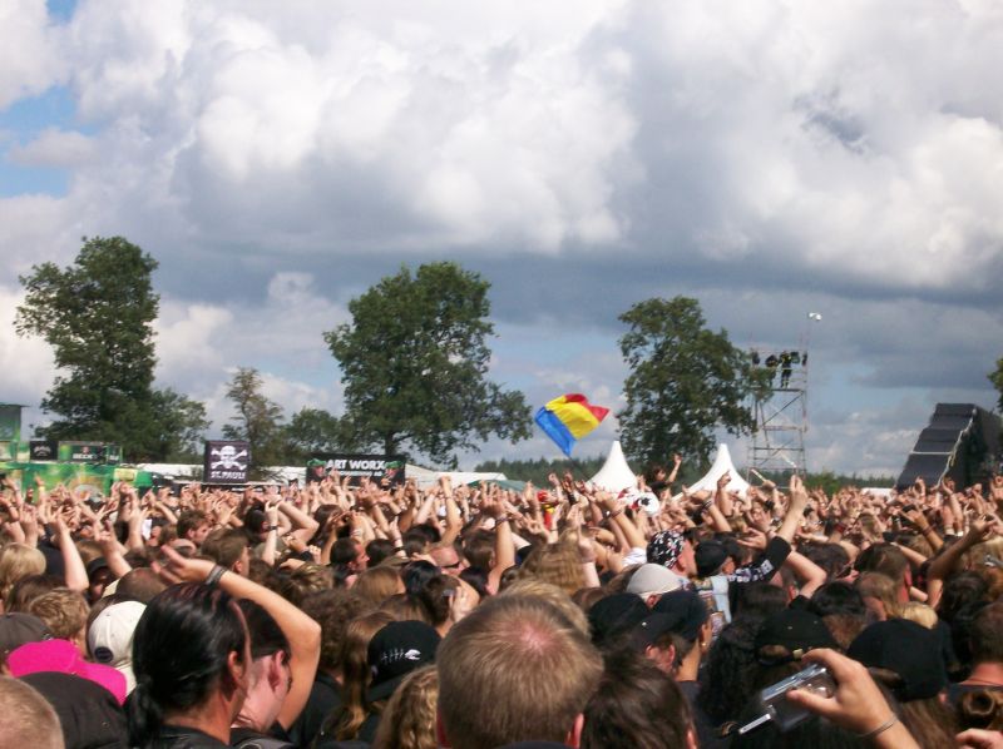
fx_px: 3126
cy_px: 374
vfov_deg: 13.7
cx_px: 502
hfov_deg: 18.2
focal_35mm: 108
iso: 80
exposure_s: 1/339
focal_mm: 18
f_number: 8.5
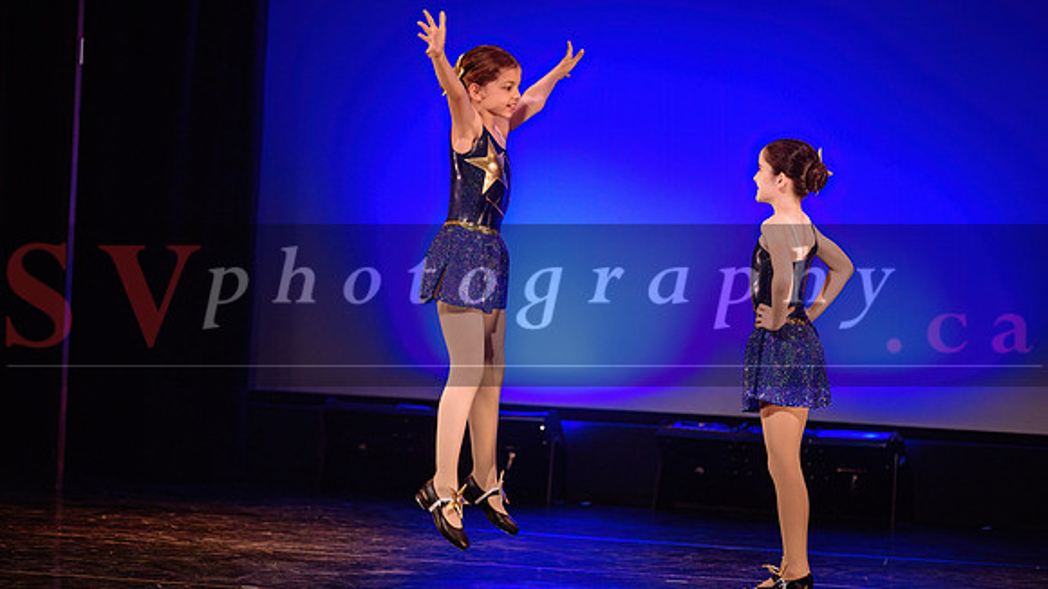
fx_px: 4948
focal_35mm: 178
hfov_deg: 12.1
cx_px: 524
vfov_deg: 6.8
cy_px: 282
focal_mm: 170
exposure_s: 1/250
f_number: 2.8
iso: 1600
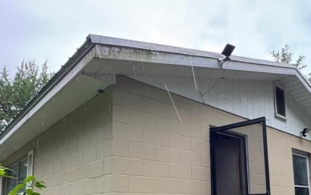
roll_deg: +0.8
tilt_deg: +10.2
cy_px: 171
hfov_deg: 57.5
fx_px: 280
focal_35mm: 33
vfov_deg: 36.3
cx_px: 193
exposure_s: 1/99
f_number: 2.2
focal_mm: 2.22
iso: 64
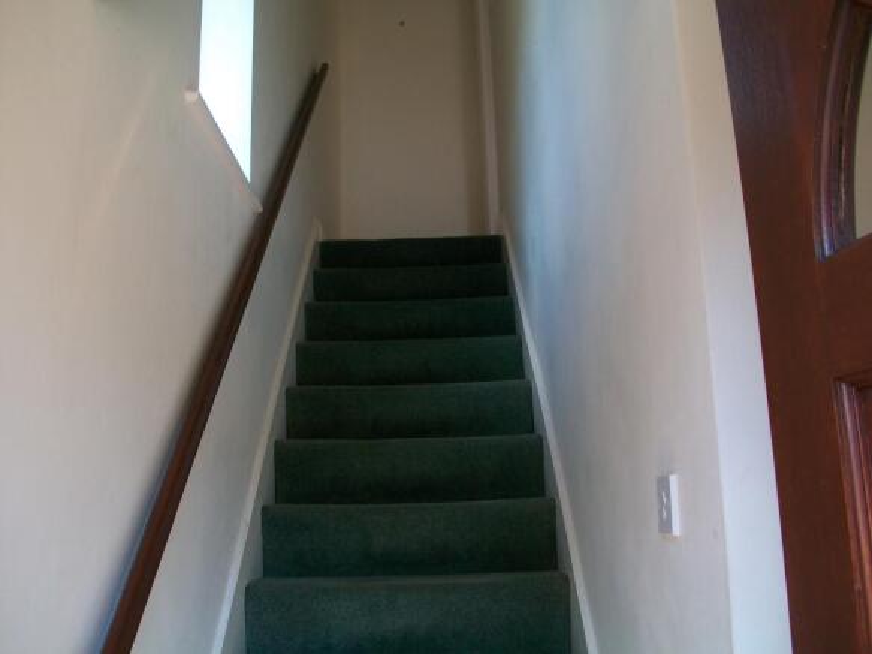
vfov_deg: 41.8
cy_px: 327
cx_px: 436
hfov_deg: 54.0
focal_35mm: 34
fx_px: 856
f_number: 2.8
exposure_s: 1/80
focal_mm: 5.7
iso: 80
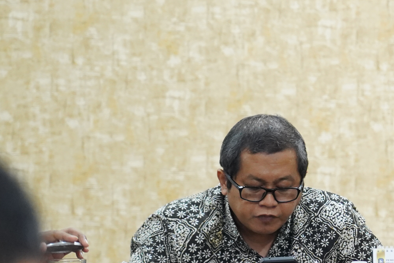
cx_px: 521
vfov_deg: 7.1
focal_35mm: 192
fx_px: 2101
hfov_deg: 10.5
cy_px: 239
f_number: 4
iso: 5000
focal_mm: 64
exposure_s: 1/100
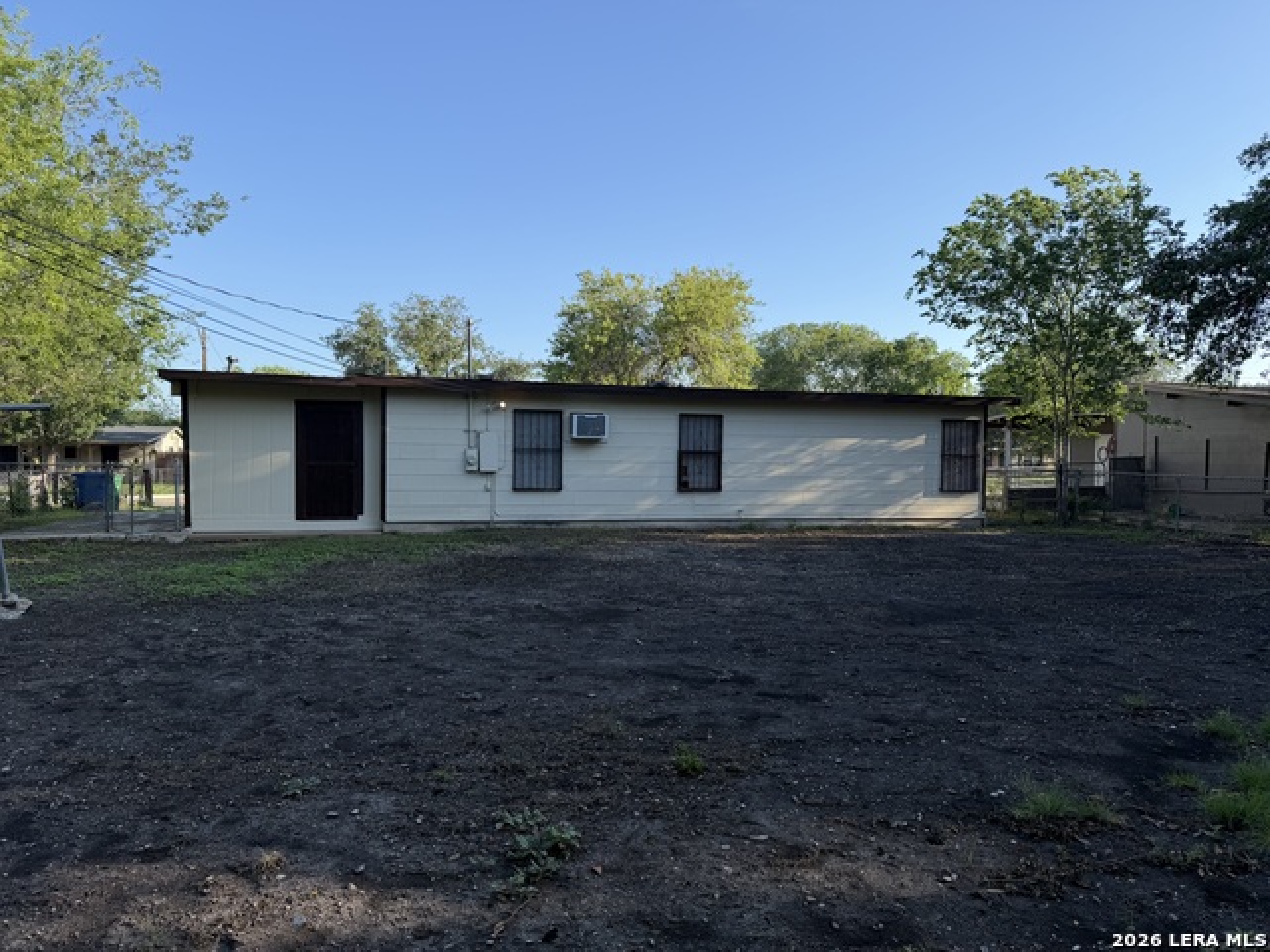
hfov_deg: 71.6
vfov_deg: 56.8
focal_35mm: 24
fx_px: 881
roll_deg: -1.0
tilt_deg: -0.9
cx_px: 635
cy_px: 476
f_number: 1.78
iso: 80
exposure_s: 1/1901
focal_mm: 6.76
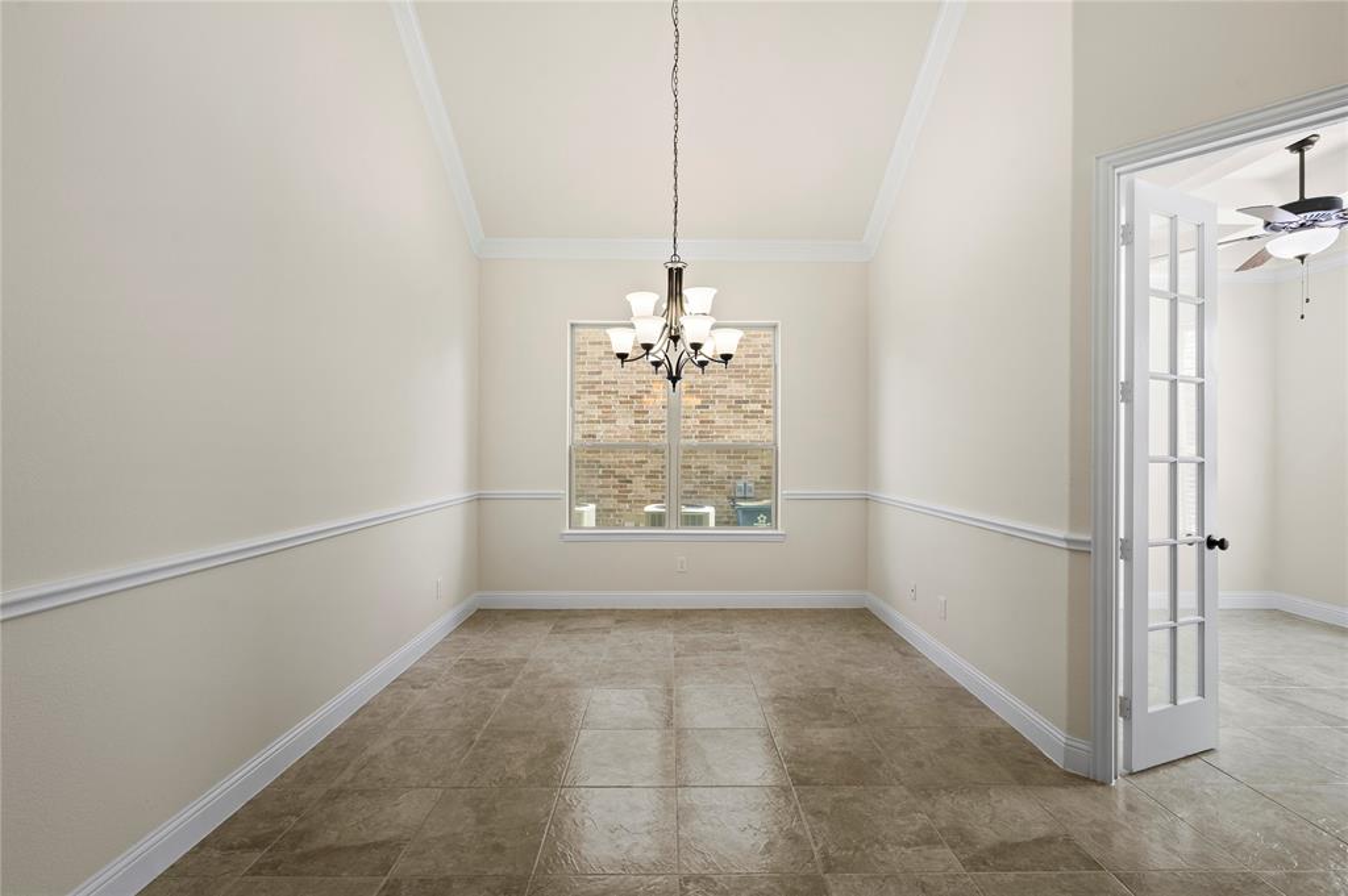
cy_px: 448
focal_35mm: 15
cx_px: 674
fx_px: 561
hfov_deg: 100.4
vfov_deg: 77.2
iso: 200
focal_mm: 15
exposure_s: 1/8
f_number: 8
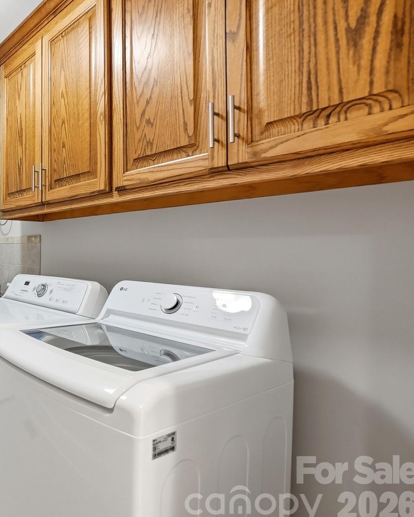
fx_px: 337
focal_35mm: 22
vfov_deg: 75.0
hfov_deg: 52.7
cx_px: 18
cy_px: 265
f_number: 5.6
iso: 100
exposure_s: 1/60
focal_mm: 10
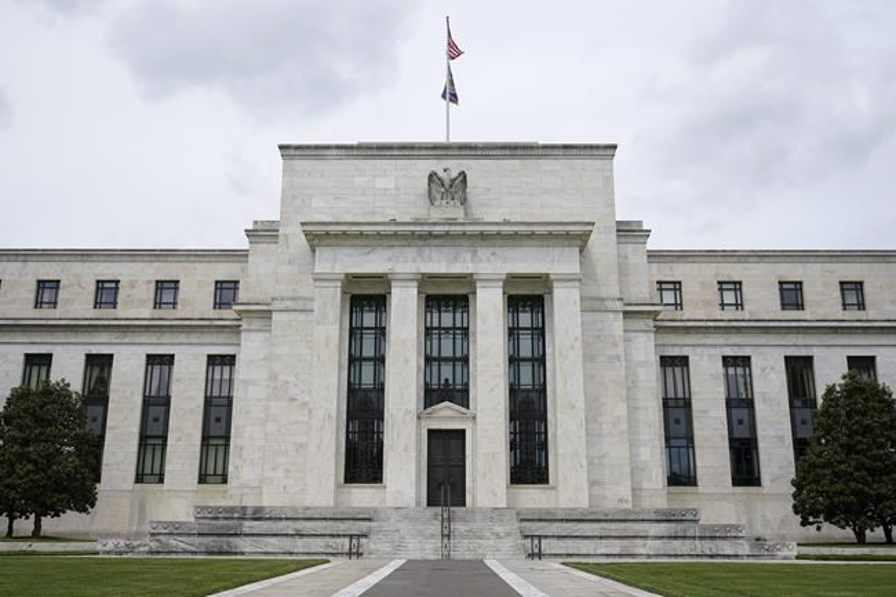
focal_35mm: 34
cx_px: 448
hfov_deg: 55.8
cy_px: 298
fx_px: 846
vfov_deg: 38.9
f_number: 5.6
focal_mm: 34
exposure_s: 1/1250
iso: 200
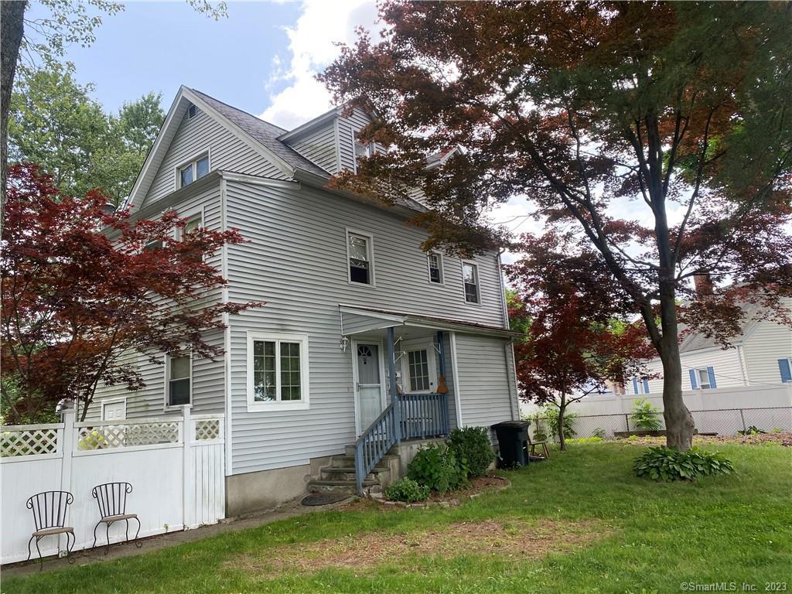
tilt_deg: +11.5
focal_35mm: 26
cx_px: 396
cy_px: 297
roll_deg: +2.2
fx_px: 595
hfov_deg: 67.3
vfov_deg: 53.1
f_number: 1.8
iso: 32
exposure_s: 1/541
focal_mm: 4.25
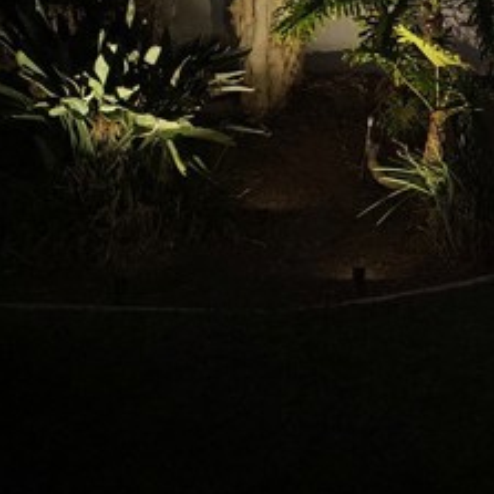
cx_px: 671
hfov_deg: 24.1
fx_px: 985
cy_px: 79
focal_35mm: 61
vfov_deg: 27.4
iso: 11072
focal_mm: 5.56
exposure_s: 1/6.94
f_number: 1.8
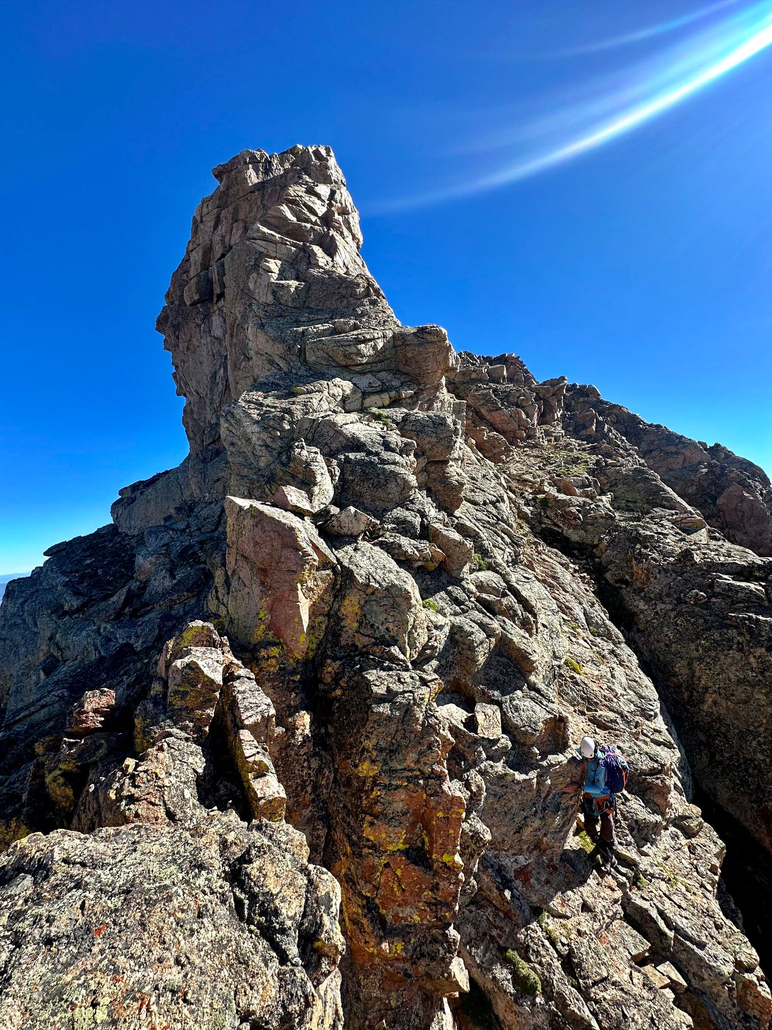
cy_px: 515
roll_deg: +3.8
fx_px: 416
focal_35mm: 14
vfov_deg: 102.1
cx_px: 386
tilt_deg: +3.2
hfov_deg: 85.7
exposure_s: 1/716
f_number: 2.2
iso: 50
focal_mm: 2.22
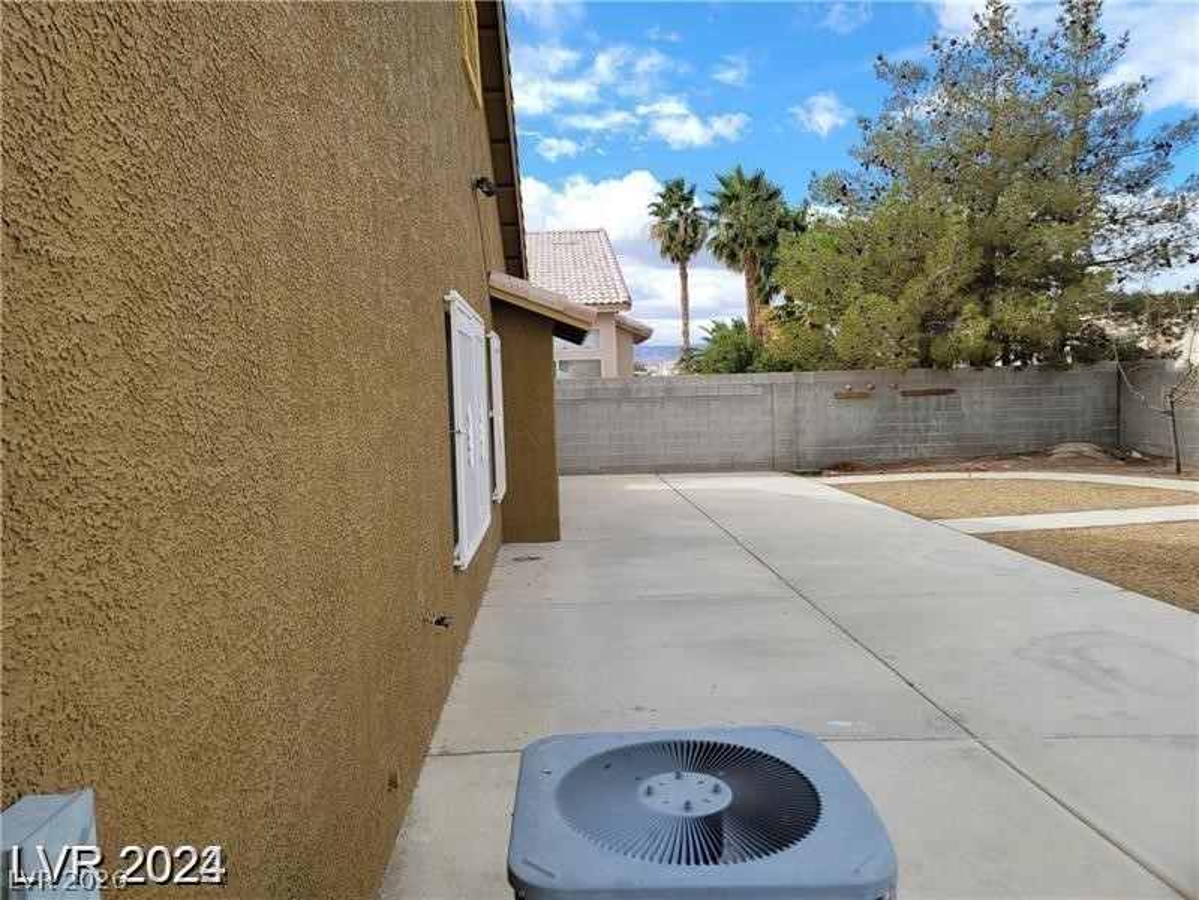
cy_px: 450
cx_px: 600
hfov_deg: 69.4
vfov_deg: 54.9
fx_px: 866
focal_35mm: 25
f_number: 1.8
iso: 20
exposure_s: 1/556
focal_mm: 7
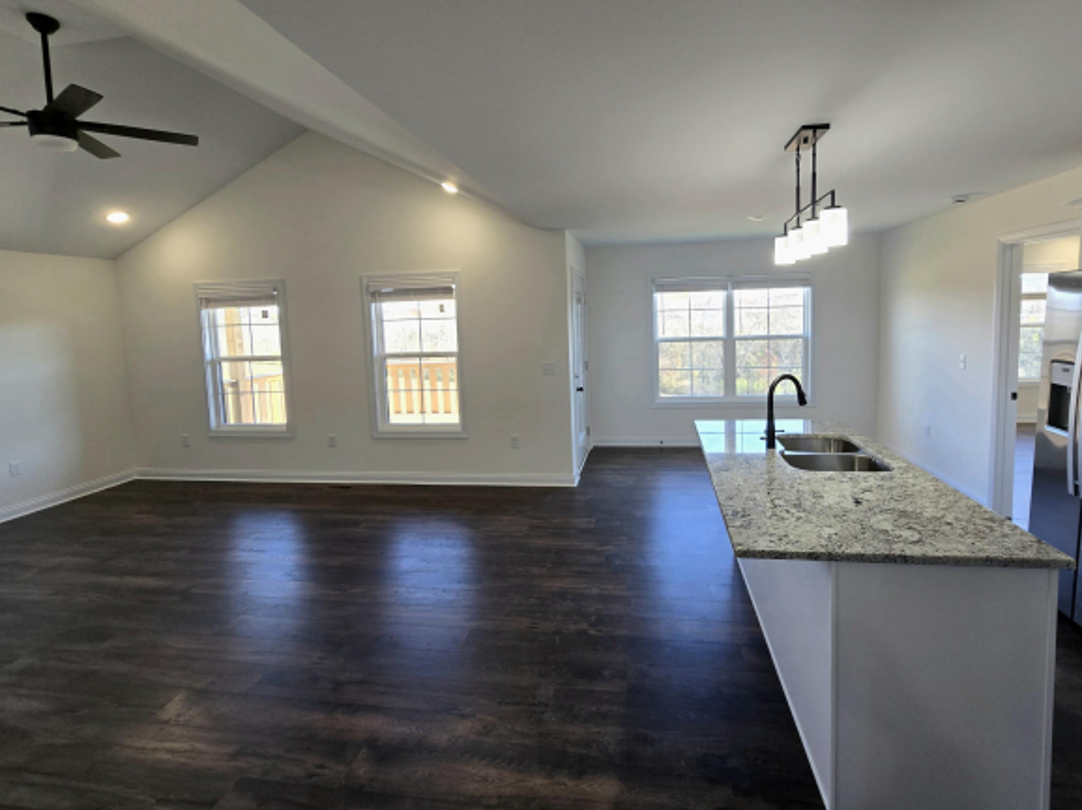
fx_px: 469
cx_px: 581
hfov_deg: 98.0
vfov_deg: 81.3
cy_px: 350
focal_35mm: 15
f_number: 2.2
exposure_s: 1/60.2
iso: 50
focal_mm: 2.2
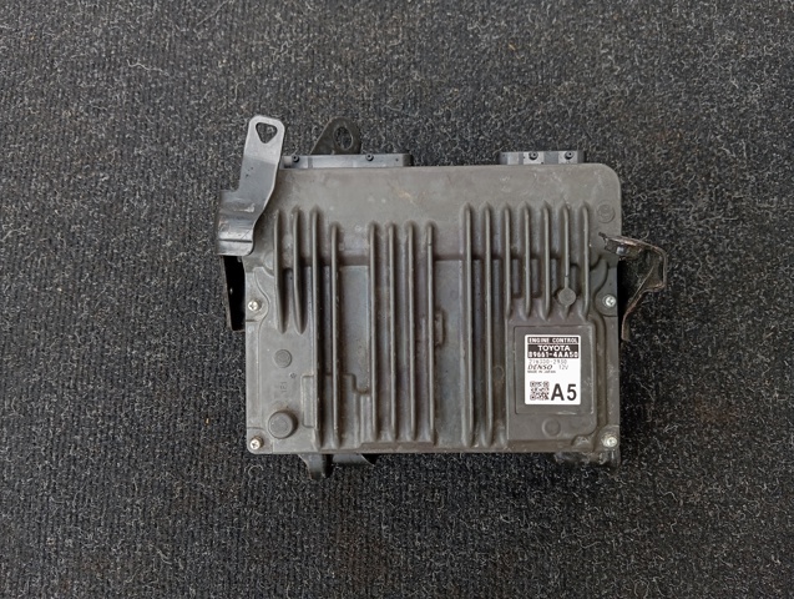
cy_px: 300
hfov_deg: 63.4
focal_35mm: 28
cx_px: 397
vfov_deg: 49.9
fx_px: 643
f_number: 1.8
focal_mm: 4.22
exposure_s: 1/50
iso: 57
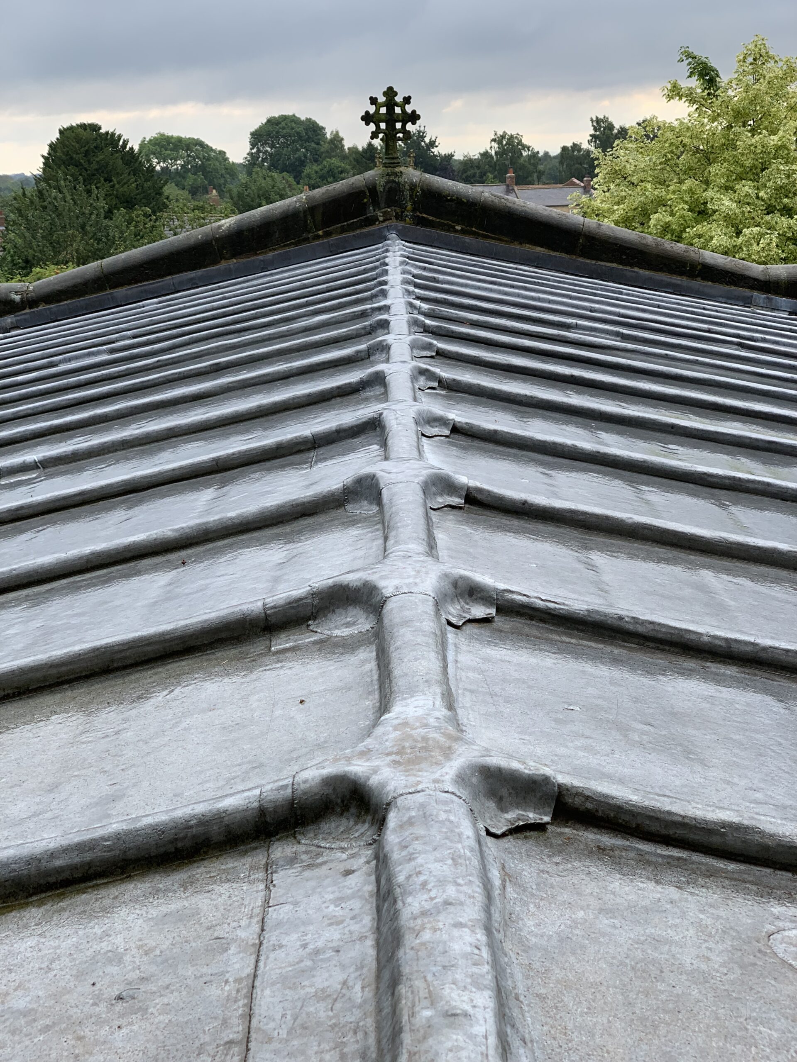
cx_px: 398
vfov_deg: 36.8
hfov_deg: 28.0
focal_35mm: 52
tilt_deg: -12.3
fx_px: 1596
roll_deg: +1.0
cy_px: 531
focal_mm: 6
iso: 16
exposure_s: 1/256
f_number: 2.4
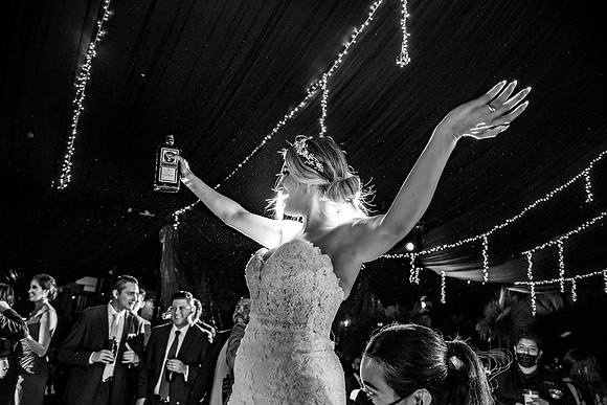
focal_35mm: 25
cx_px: 304
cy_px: 202
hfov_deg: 71.0
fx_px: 426
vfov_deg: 50.9
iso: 2000
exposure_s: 1/100
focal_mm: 24
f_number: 5.6
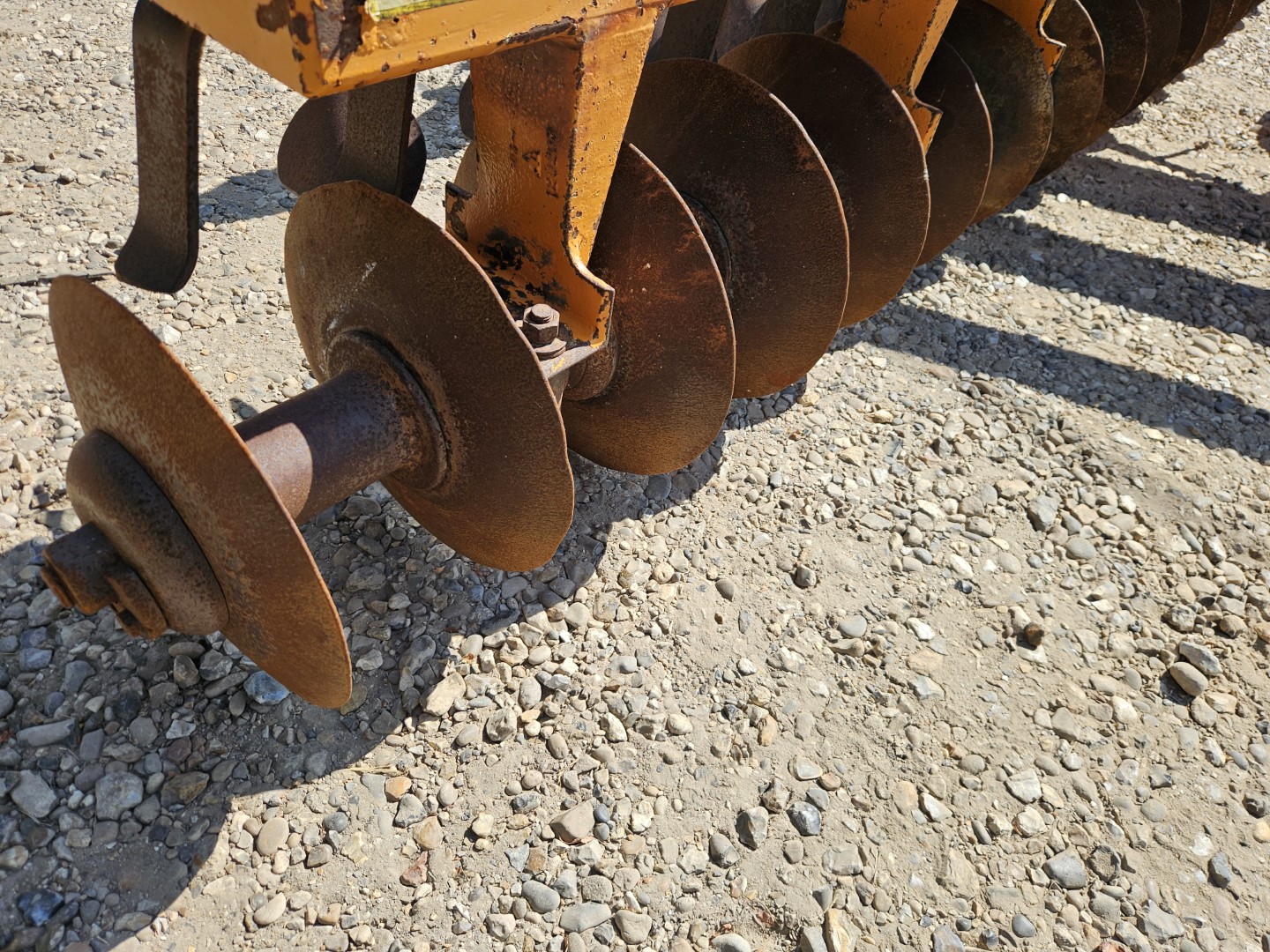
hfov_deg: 73.9
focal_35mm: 23
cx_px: 635
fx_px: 844
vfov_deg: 58.9
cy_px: 476
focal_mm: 5.4
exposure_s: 1/997
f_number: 1.8
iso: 25
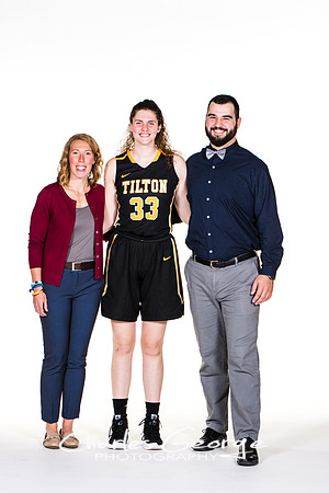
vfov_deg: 17.1
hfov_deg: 11.4
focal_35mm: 120
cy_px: 246
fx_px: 1645
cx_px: 164
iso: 200
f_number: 6.3
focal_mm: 80
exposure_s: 1/160
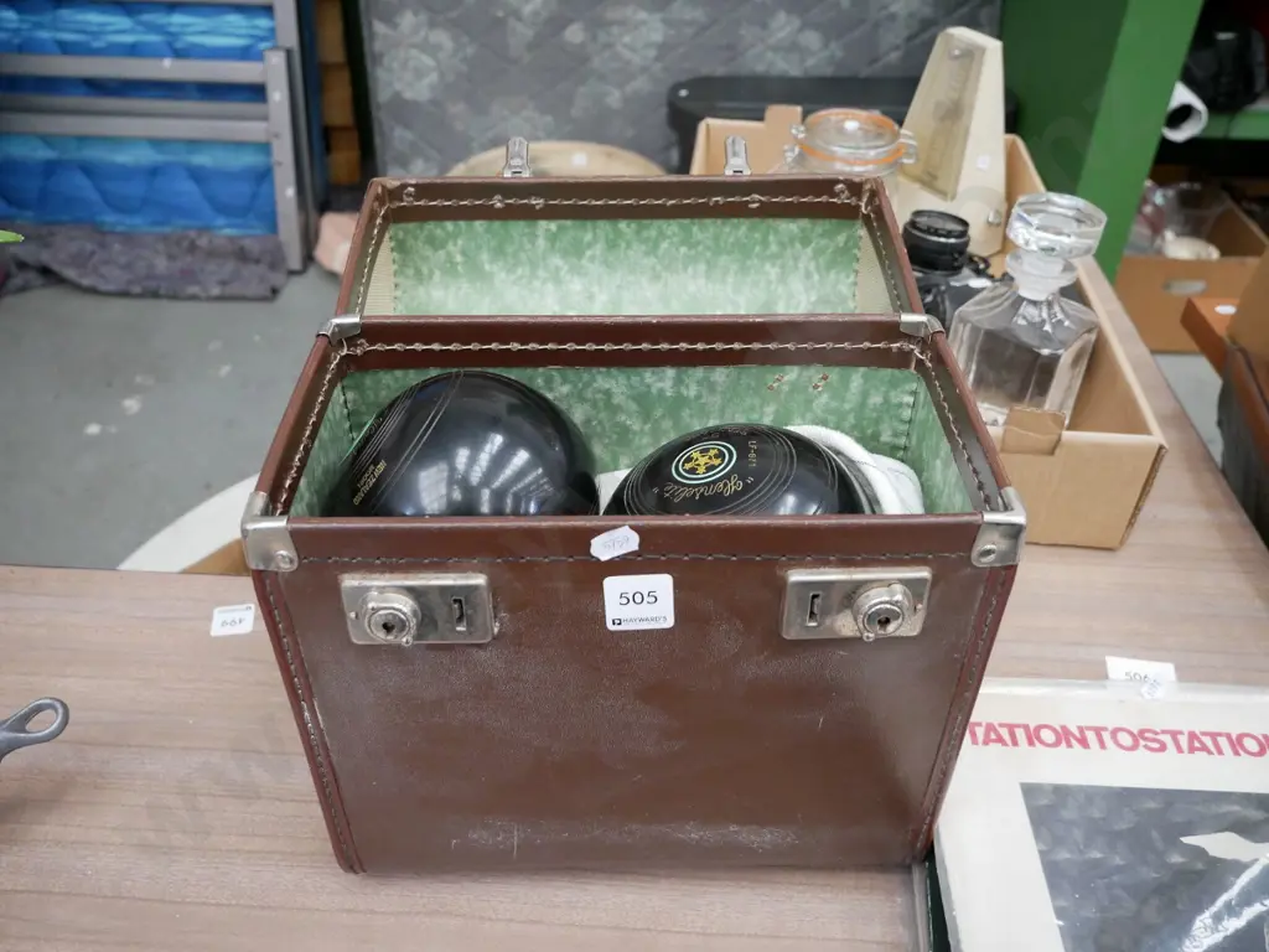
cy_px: 476
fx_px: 1100
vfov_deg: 46.8
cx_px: 634
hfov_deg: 60.0
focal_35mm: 30
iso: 2000
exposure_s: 1/60
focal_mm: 15
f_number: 4
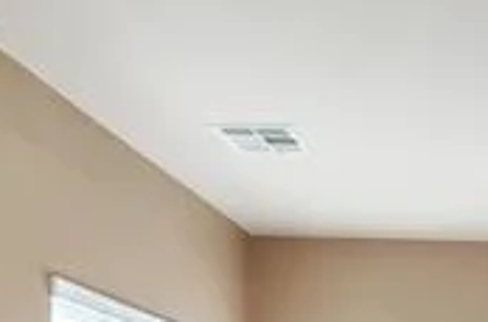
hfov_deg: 25.5
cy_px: 491
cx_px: 586
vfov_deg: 17.1
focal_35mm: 71
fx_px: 964
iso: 100
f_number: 9
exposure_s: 1/15
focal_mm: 15.5
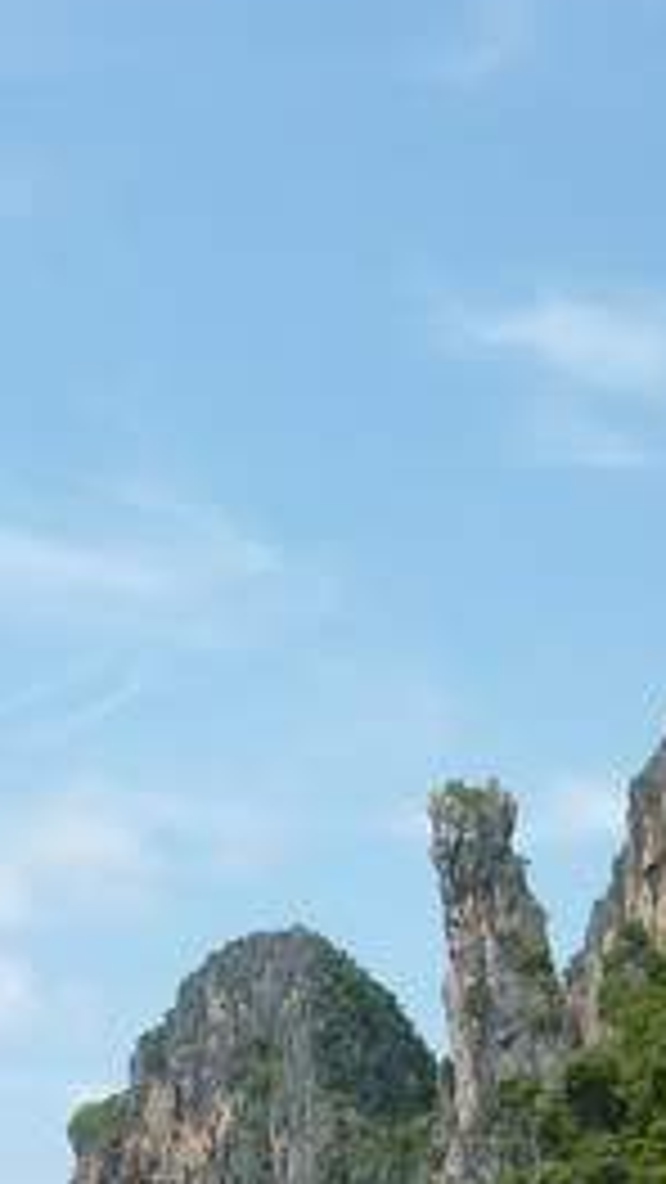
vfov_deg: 24.3
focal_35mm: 83
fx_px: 2605
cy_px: 1207
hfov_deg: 14.6
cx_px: 428
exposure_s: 1/400
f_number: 5
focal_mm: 4.1
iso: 80
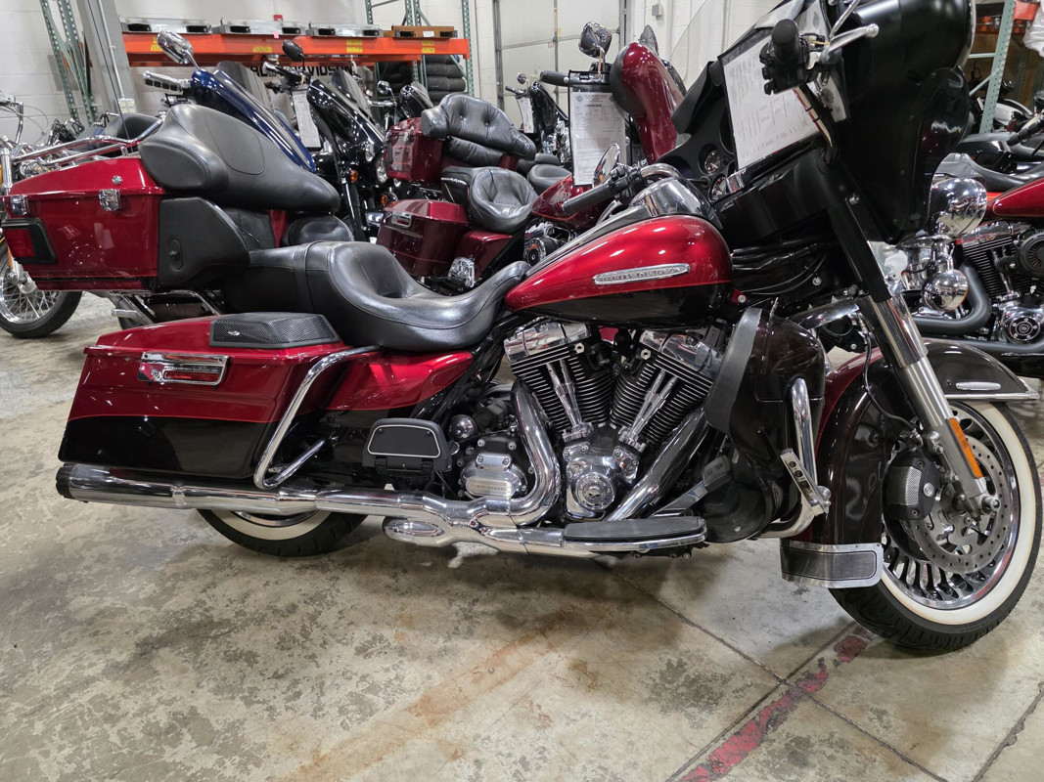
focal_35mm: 23
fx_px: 694
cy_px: 391
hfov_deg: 73.9
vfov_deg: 58.9
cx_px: 522
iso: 1600
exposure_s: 1/120
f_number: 1.7
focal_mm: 6.3
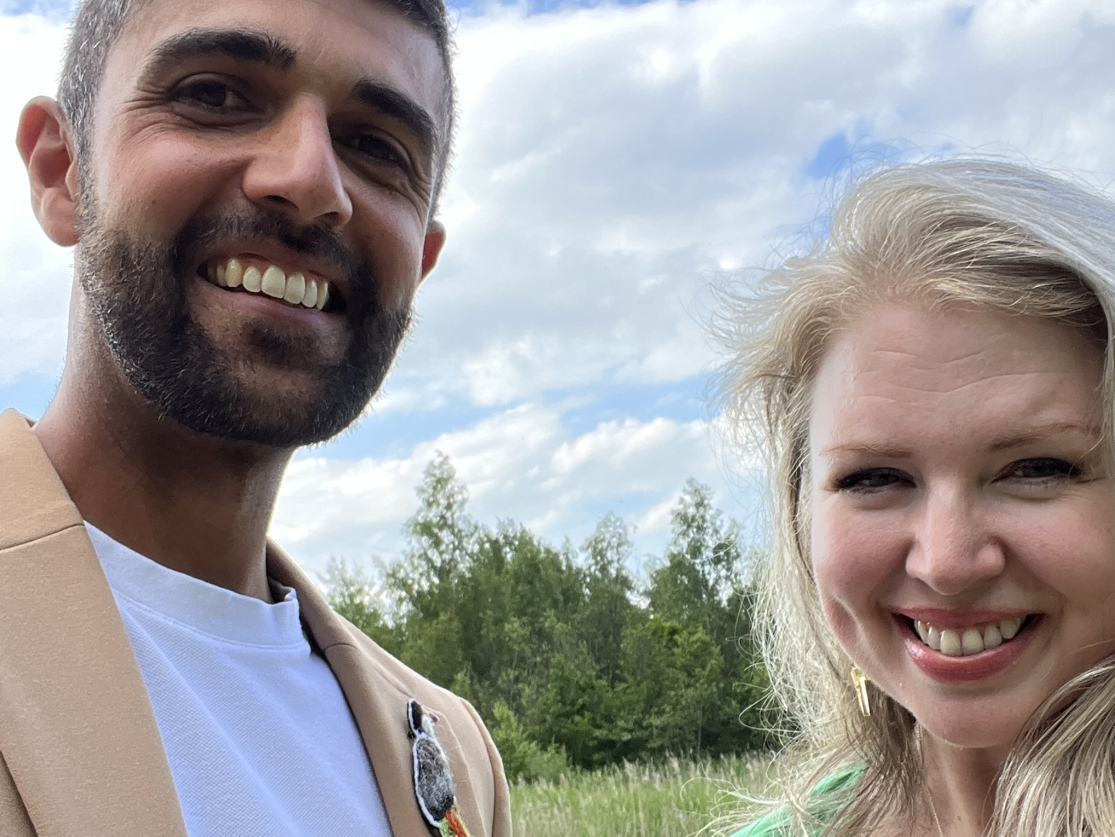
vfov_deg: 38.7
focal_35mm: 37
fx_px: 1192
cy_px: 393
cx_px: 670
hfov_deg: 49.8
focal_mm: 2.71
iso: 32
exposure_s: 1/172
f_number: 2.2
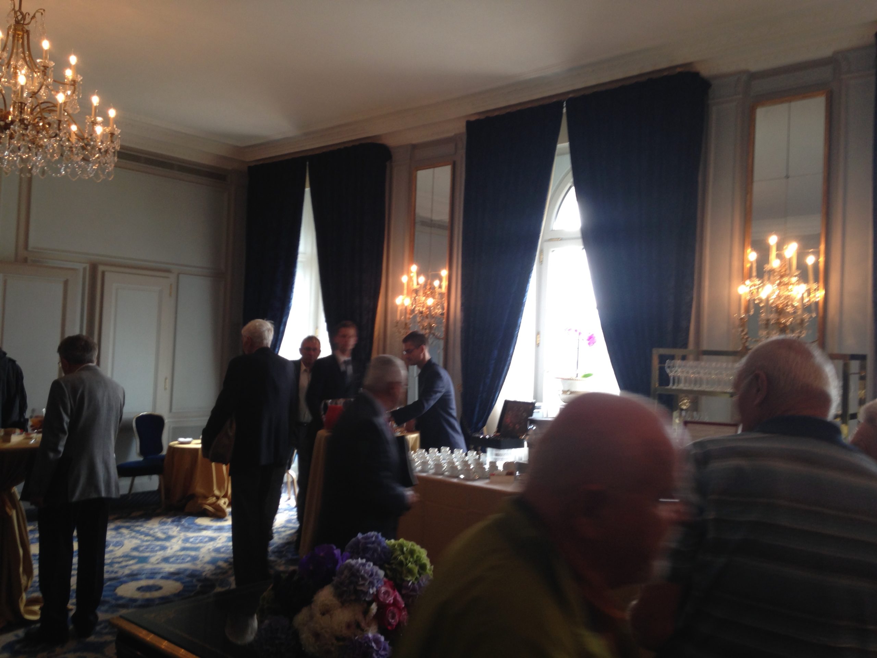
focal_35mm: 33
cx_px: 438
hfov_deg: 55.4
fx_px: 836
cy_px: 329
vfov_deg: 42.9
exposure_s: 1/20
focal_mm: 4.12
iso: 50
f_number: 2.4
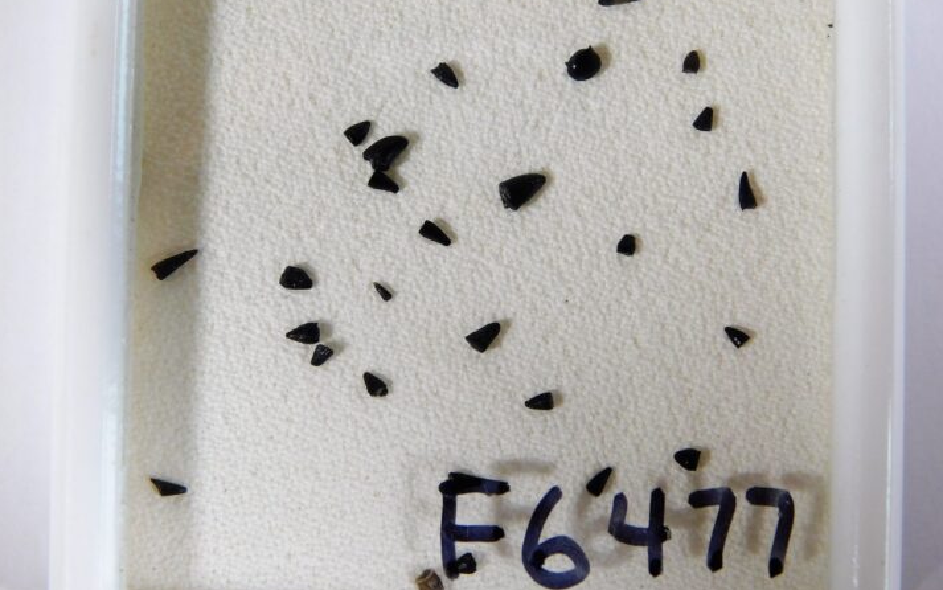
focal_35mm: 76
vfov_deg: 17.2
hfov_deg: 27.1
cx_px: 468
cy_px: 257
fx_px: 1954
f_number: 4.3
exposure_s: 1/100
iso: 125
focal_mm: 12.6
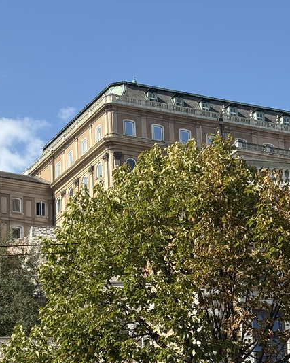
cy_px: 178
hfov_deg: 13.4
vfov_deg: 16.9
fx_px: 1223
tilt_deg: +22.6
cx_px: 51
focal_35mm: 114
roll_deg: +1.3
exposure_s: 1/2994
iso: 32
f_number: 1.6
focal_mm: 5.96
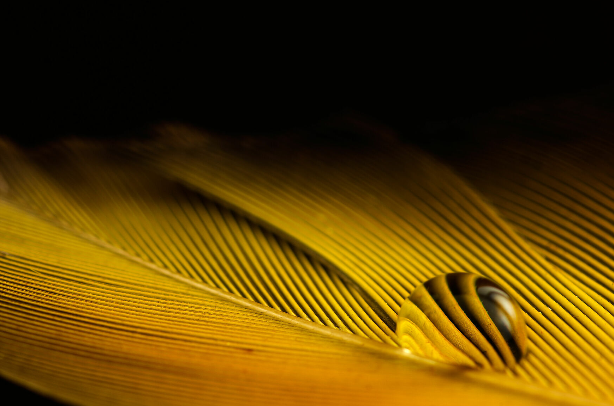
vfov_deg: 6.6
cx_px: 191
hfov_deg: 9.9
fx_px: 3523
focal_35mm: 207
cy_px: 236
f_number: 11
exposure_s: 4
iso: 100
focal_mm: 100
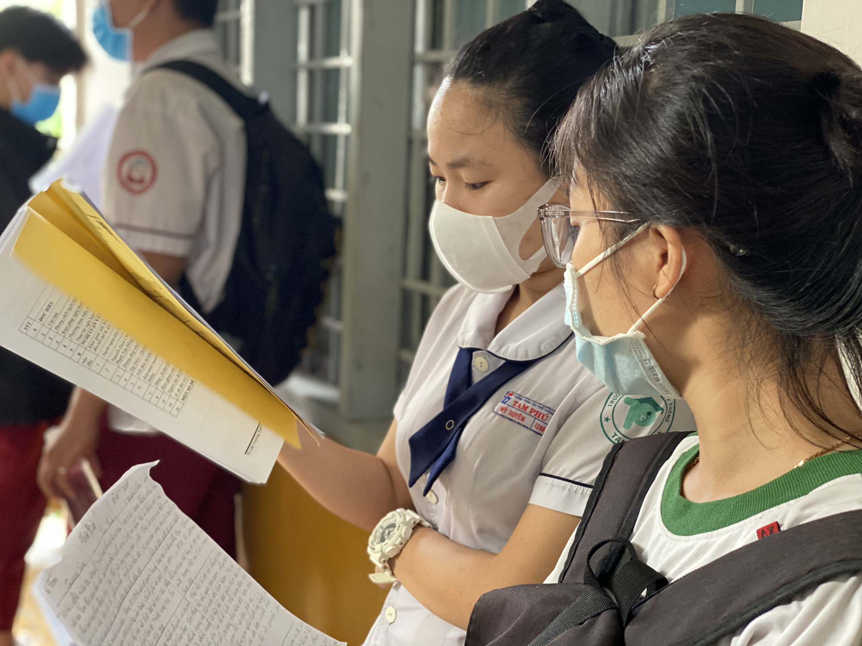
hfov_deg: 36.8
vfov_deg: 28.0
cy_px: 323
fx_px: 1295
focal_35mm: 52
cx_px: 431
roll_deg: -2.7
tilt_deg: -8.5
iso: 320
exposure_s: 1/40
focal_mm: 6
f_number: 2
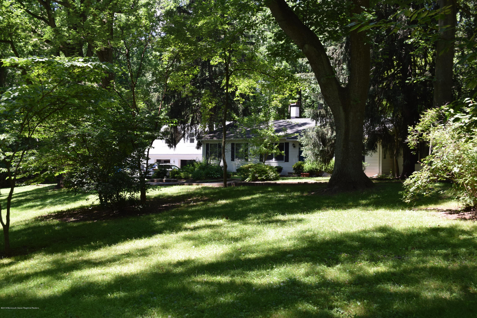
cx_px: 238
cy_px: 159
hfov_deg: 43.6
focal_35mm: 45
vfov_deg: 29.9
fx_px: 596
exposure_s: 1/160
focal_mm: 30
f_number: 6.3
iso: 400
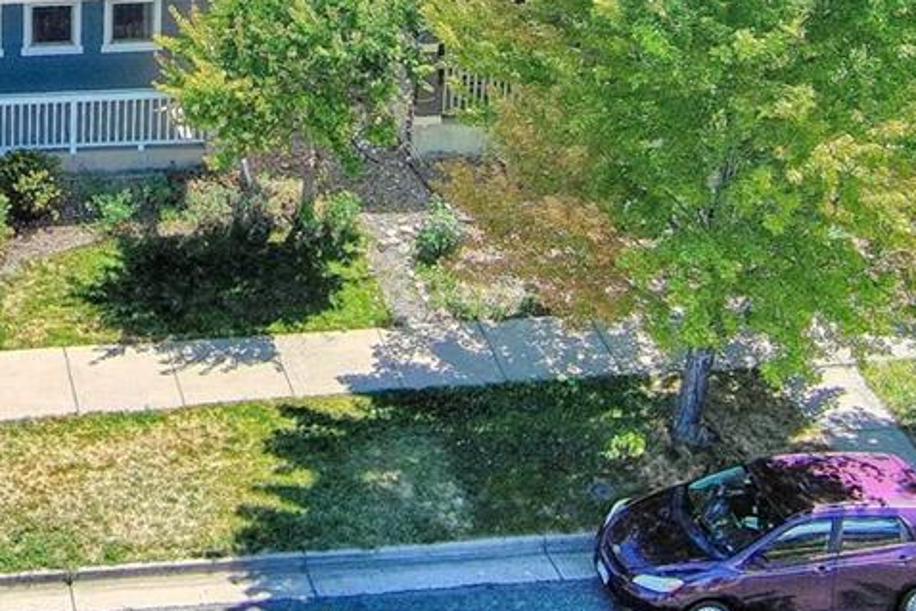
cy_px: -335
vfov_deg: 13.2
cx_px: -138
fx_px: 2469
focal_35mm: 97
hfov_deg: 19.9
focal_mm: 10.6
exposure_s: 1/1101
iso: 101
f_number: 2.8
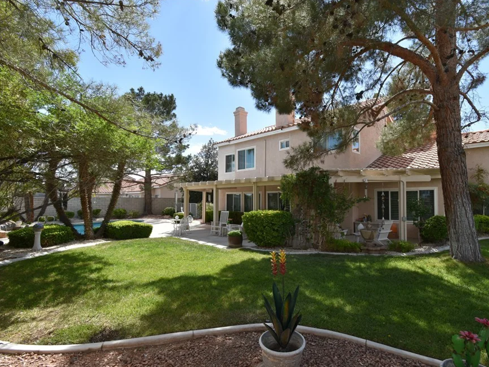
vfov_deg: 74.7
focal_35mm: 17
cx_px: 271
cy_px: 190
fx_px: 240
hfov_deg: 90.7
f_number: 8
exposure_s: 1/250
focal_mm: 10
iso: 200
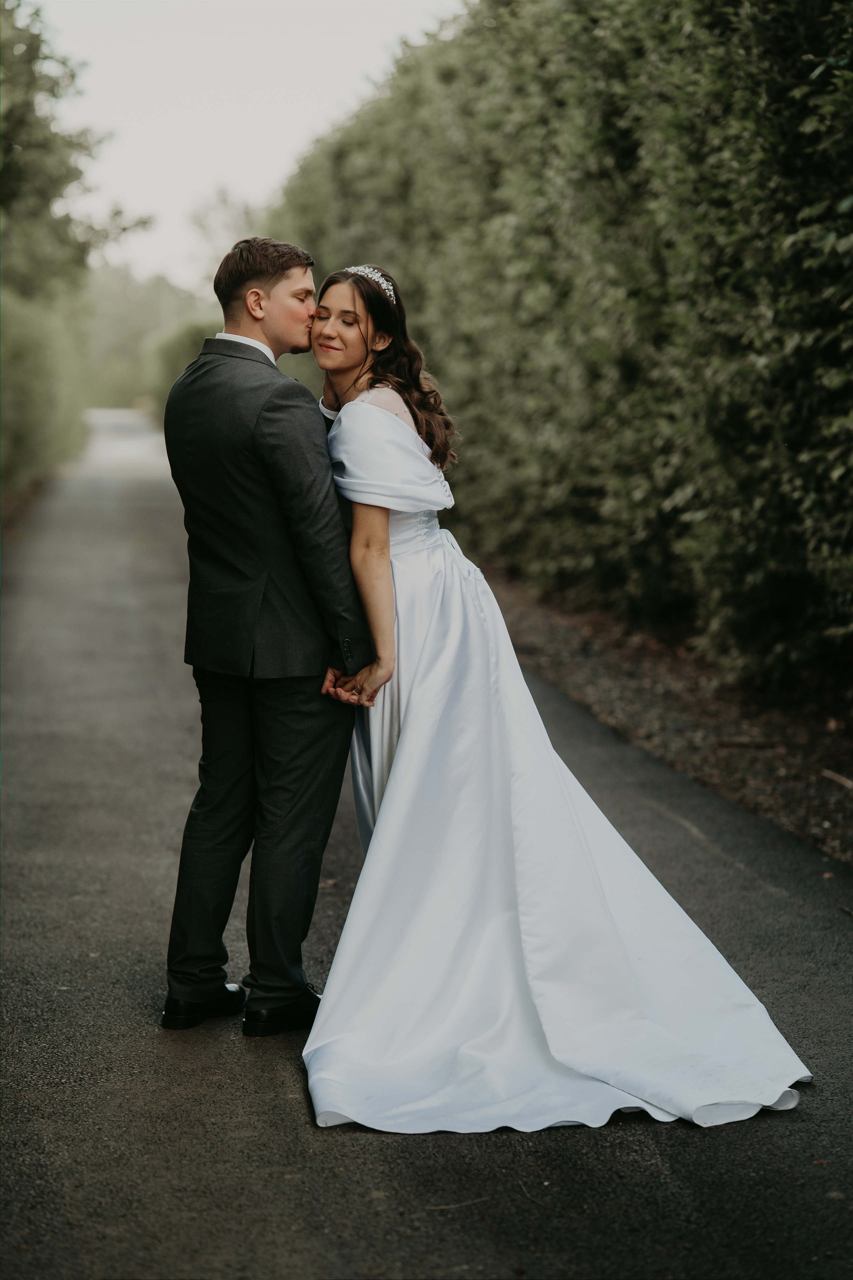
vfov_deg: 23.9
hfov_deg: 16.1
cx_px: 426
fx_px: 3021
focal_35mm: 85
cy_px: 640
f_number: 2
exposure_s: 1/1000
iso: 320
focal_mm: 85
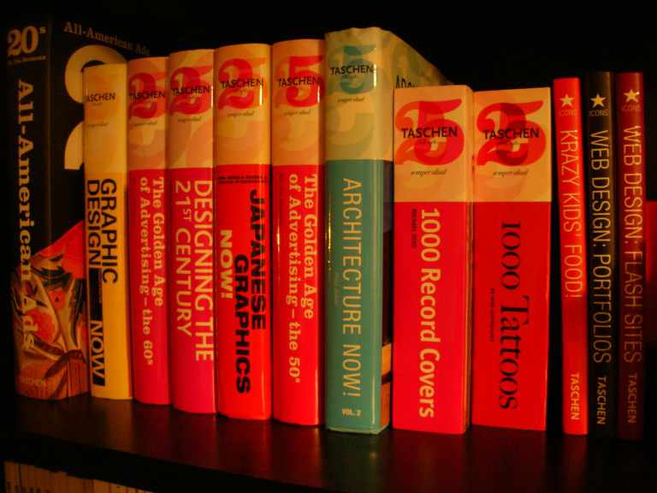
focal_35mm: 35
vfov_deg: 40.7
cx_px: 328
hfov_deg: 52.6
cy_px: 246
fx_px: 664
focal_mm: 5.8
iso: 200
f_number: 3
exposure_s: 1/4.1
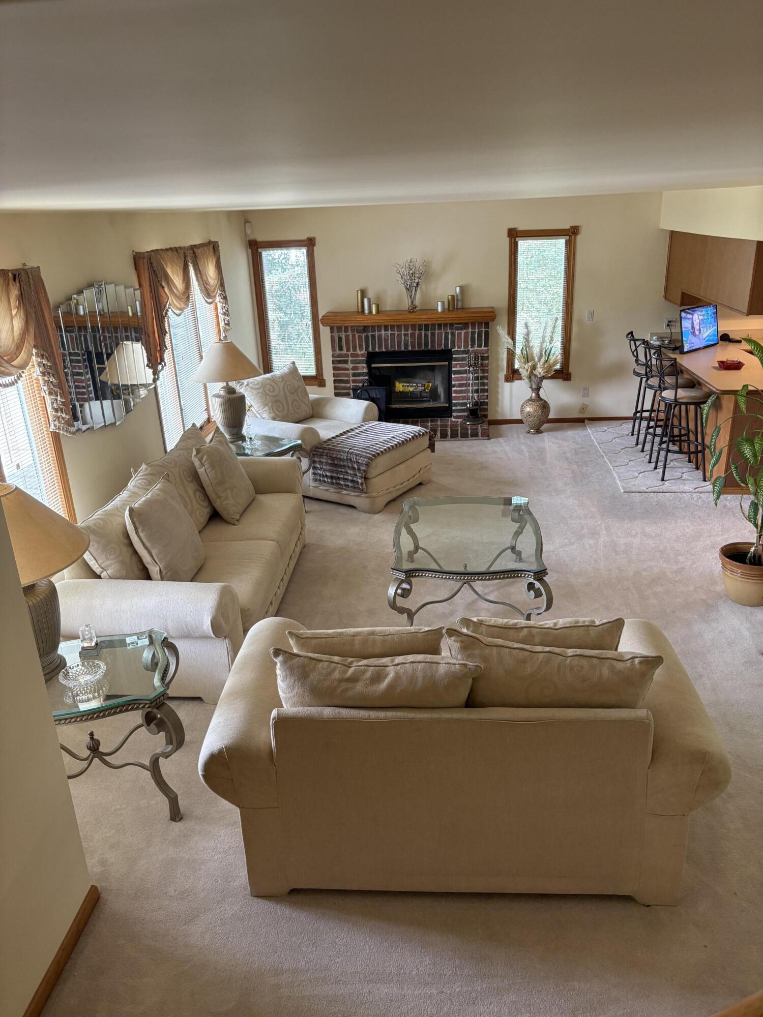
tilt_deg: -20.4
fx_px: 764
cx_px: 382
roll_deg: +2.4
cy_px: 508
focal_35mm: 26
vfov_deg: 67.3
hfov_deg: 53.1
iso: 160
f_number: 1.6
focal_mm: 5.96
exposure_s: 1/60
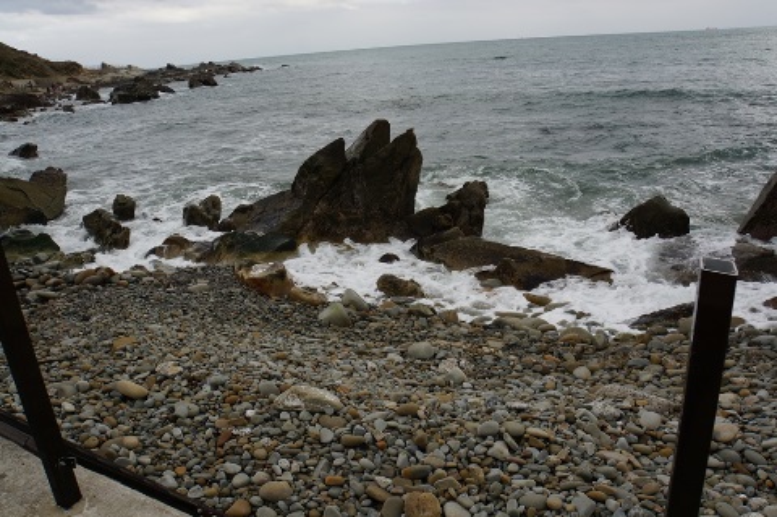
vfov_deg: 47.8
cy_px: 258
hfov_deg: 67.4
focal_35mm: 27
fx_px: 582
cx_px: 388
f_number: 8
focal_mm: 18
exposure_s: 1/80
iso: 100
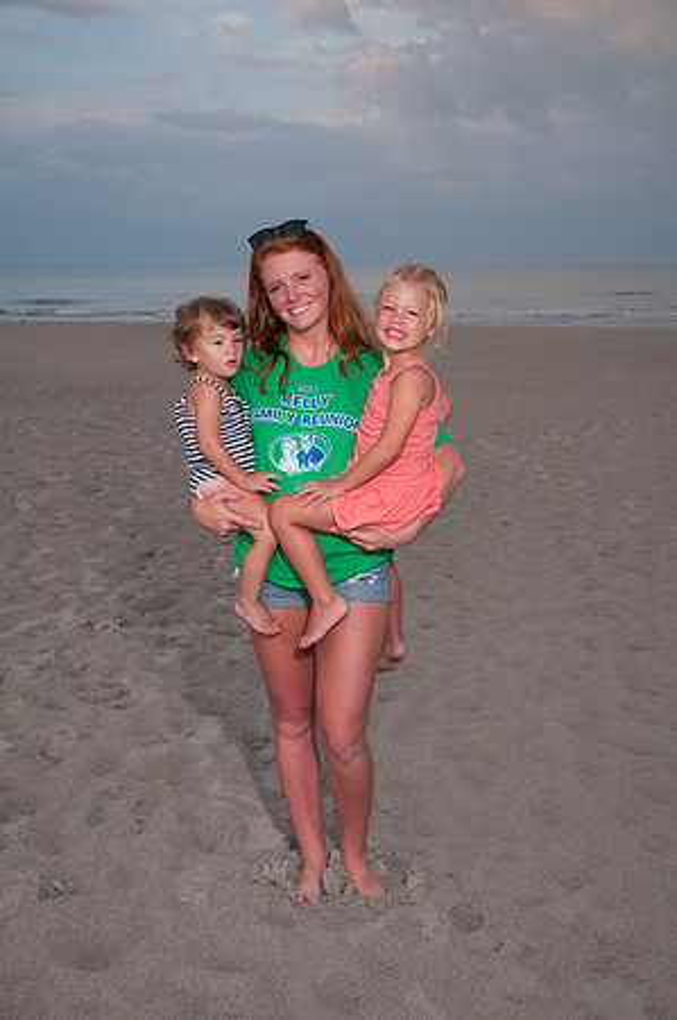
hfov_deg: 26.4
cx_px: 338
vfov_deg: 38.9
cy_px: 510
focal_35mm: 51
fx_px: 1442
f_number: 5.6
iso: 100
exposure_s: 1/160
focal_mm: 34
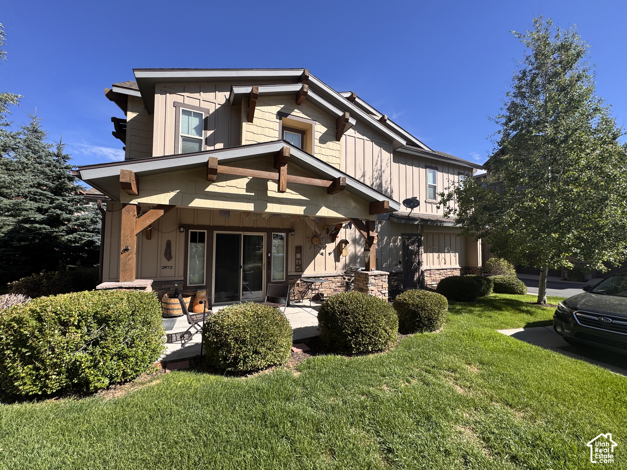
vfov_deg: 85.7
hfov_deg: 102.1
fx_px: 254
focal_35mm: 14
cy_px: 235
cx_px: 314
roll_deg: -0.4
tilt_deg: +3.4
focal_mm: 2.22
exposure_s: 1/1277
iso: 50
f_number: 2.2
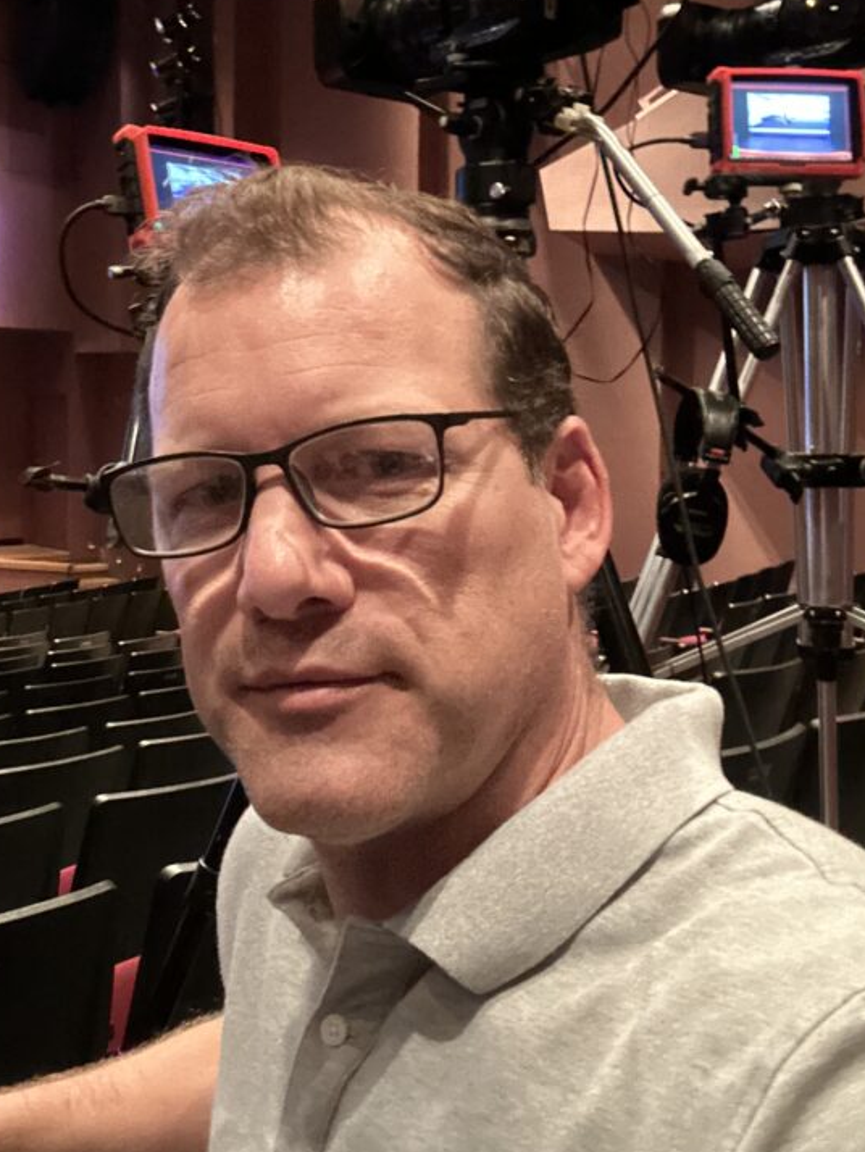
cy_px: 415
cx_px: 392
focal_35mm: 43
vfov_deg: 43.4
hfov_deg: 33.6
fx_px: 1432
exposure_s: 1/15
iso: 640
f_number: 1.9
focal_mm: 2.69
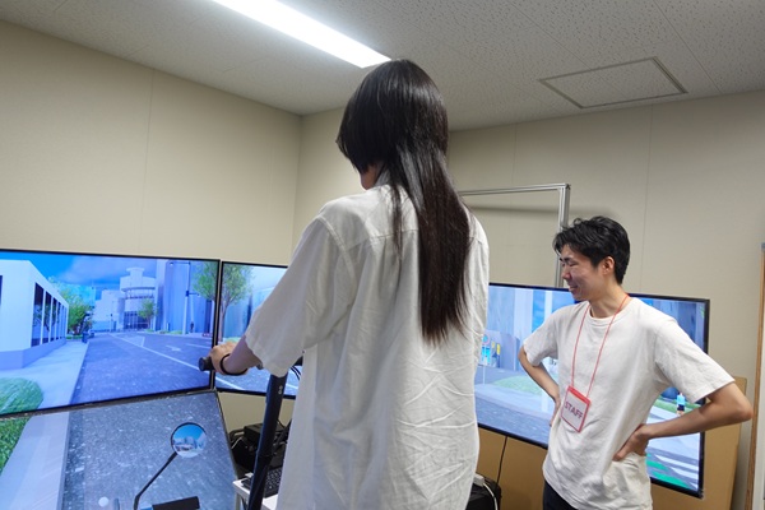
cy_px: 255
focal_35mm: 24
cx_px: 382
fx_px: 510
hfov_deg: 73.7
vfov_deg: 53.1
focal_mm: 9.4
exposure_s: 1/60
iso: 250
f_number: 2.5
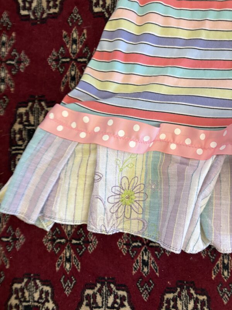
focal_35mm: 26
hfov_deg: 53.1
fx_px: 232
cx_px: 116
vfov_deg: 67.3
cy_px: 155
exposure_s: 1/60
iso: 250
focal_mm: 5.96
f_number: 1.6
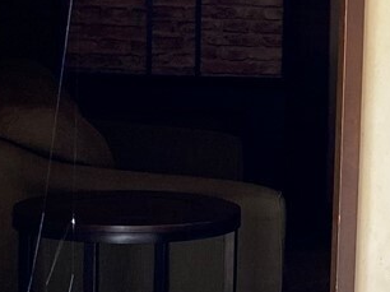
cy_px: 158
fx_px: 1531
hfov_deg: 12.8
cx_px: 763
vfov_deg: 10.9
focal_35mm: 136
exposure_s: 1/60
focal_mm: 4.25
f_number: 1.8
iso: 80
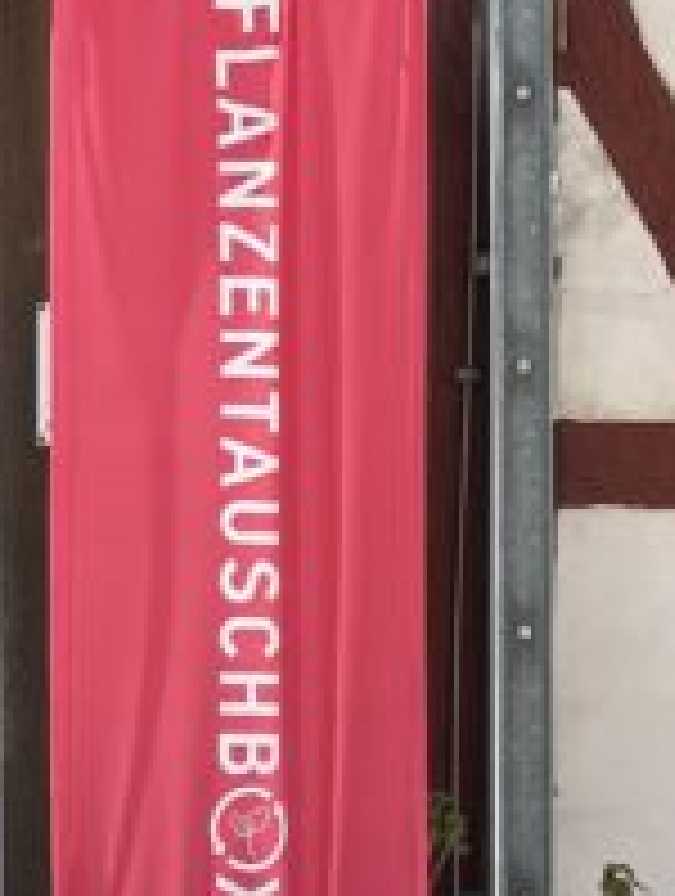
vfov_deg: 12.7
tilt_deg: +1.8
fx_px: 3991
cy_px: 797
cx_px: 315
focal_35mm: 154
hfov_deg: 9.7
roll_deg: +0.3
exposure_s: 1/2070
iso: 80
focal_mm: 6.86
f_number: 1.78
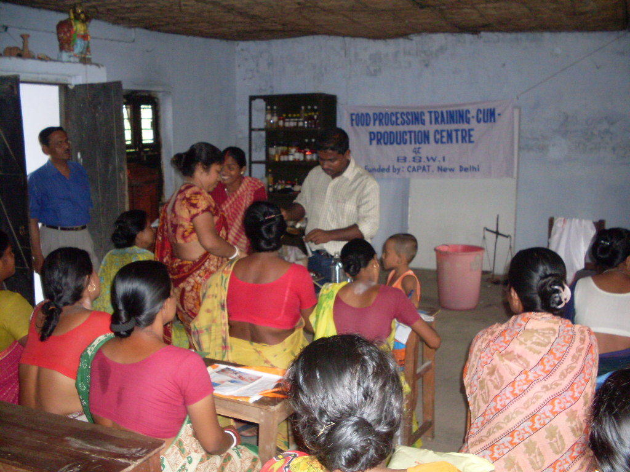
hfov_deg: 49.0
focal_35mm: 38
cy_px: 236
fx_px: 692
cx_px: 315
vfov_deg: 37.7
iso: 240
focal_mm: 6.3
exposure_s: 1/45
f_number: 2.8
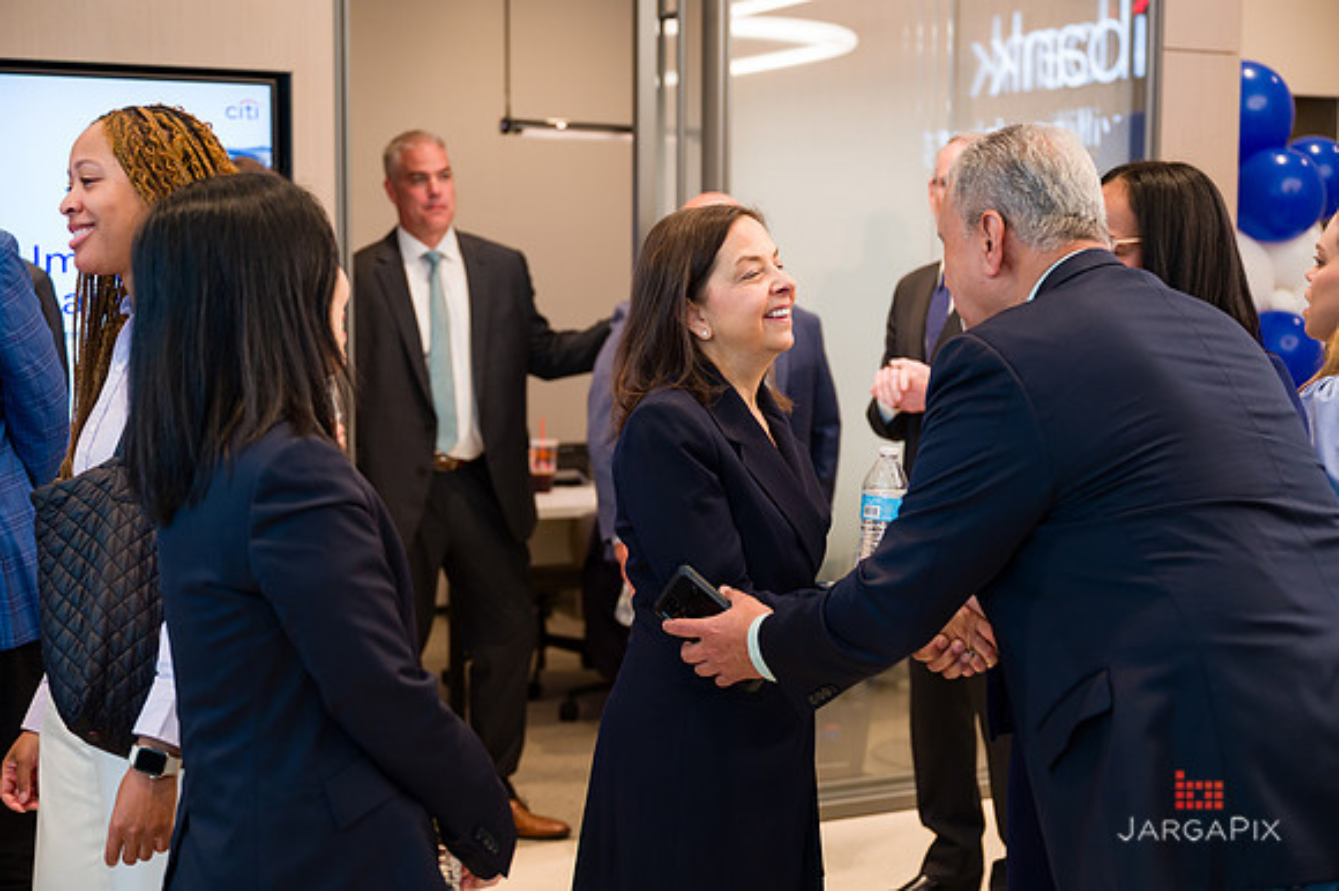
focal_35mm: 52
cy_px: 446
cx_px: 670
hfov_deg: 37.9
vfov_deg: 25.7
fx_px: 1950
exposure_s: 1/200
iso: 800
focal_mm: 52
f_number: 3.2
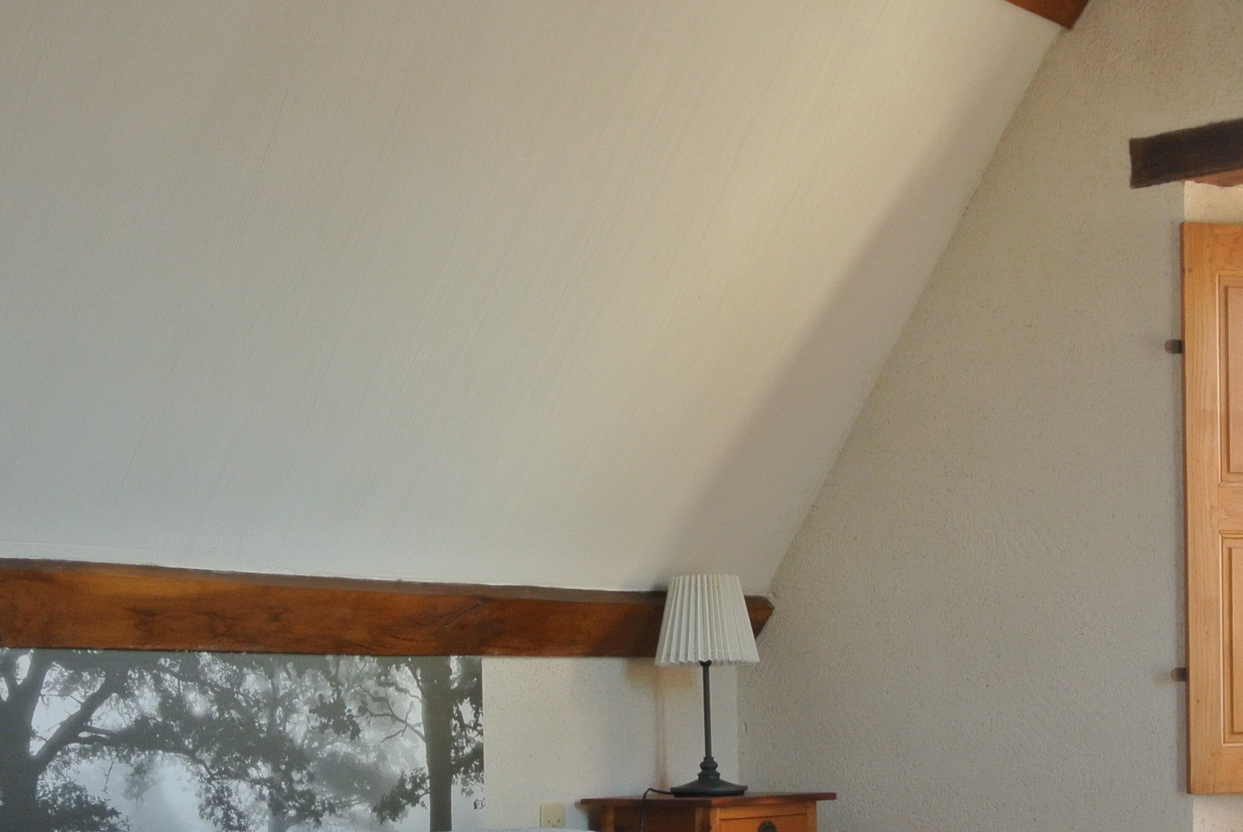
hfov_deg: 30.9
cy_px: 827
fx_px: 2247
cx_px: 599
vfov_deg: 20.3
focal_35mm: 65
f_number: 3.8
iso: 400
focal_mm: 11.8
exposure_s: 1/80
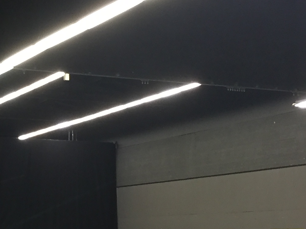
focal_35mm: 98
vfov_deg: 15.1
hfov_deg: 19.6
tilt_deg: +5.1
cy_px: 146
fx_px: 866
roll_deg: -1.1
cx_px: 22
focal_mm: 4.15
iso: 160
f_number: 2.2
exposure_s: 1/33
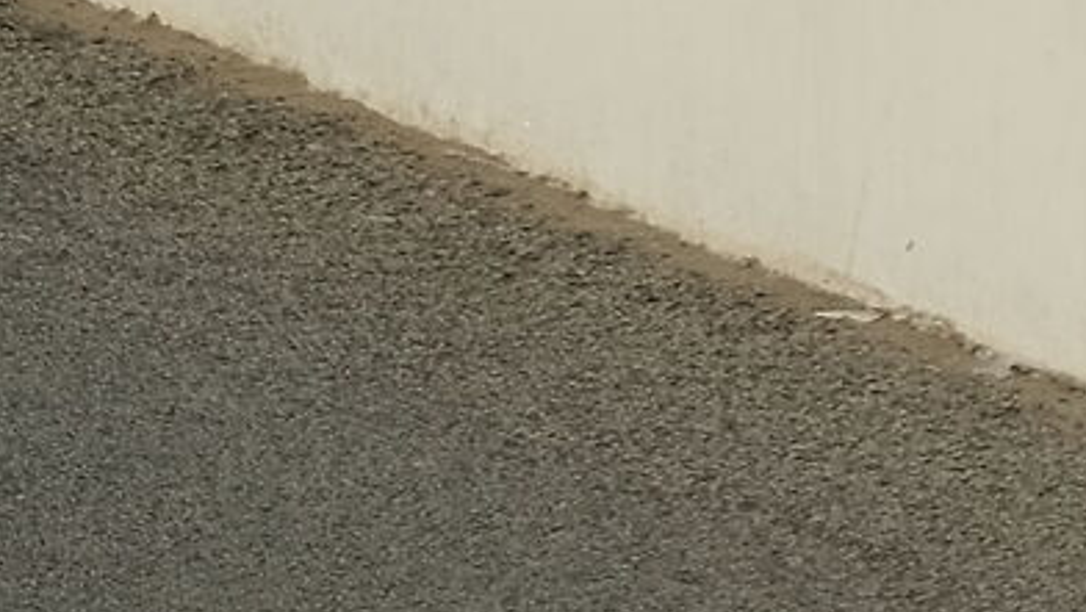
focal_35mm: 436
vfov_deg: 2.7
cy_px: -1407
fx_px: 12562
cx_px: 972
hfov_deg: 4.9
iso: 160
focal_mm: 45
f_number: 6.4
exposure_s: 1/1600
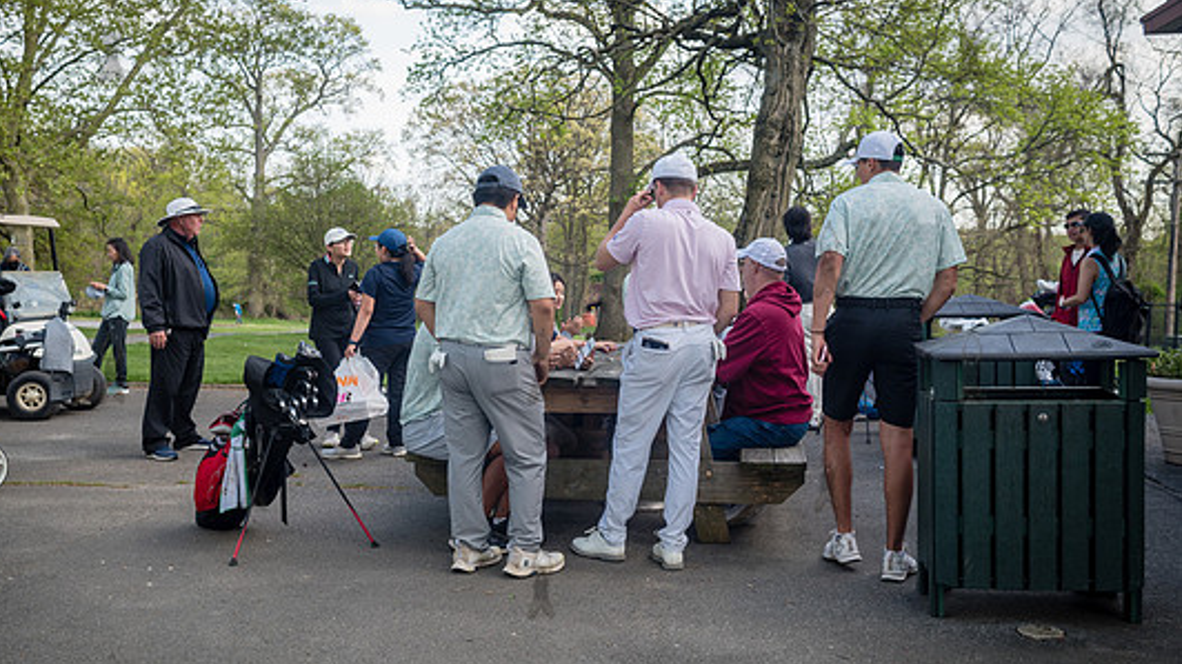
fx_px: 1253
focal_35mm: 40
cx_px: 540
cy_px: 365
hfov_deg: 50.4
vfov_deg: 29.7
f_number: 6.3
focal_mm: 35
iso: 200
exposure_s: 1/160
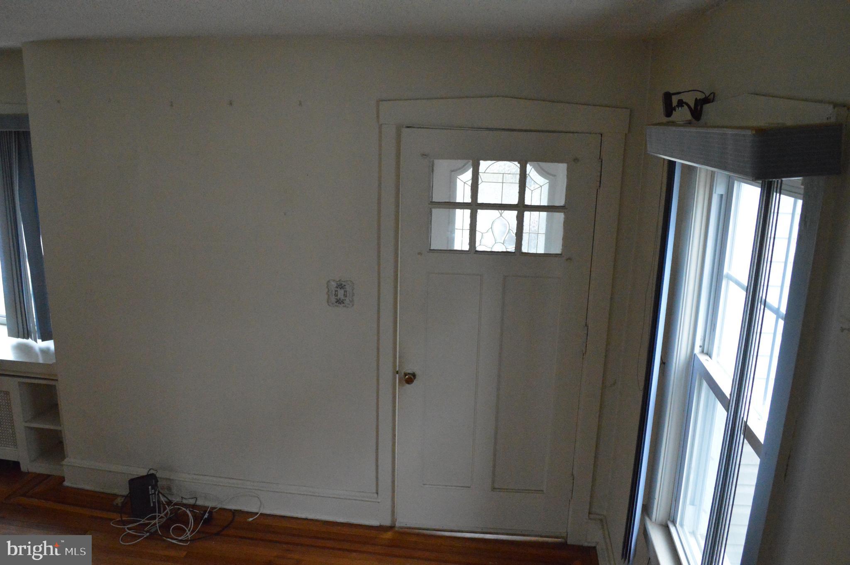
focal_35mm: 27
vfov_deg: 47.8
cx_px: 425
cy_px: 282
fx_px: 637
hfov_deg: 67.4
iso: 6400
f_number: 6.3
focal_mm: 18
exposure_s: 1/200
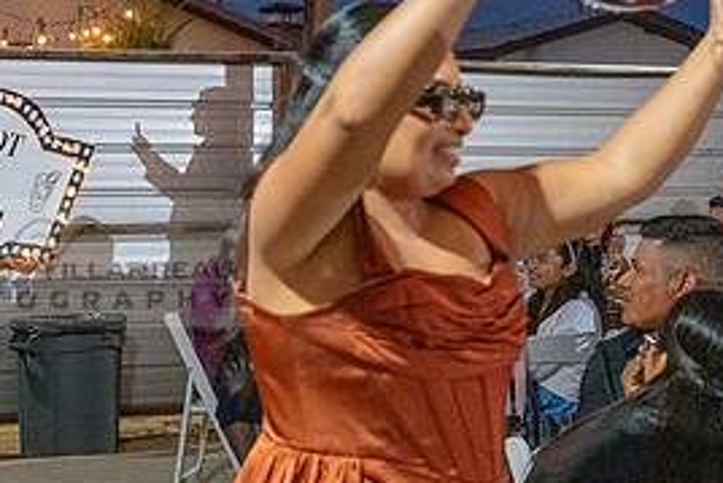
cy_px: 263
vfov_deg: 17.1
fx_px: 1607
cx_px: 24
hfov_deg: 24.4
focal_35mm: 80
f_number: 4
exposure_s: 1/250
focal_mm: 37
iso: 3200
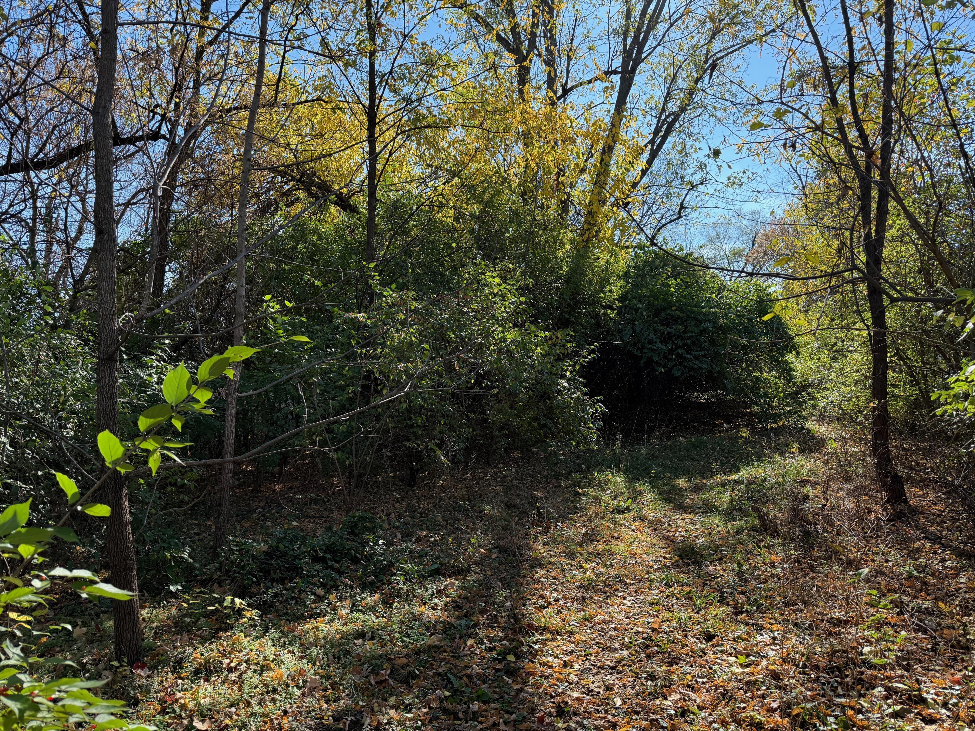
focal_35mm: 24
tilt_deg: +2.8
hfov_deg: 71.6
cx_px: 488
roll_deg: +1.3
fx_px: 676
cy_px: 366
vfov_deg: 56.8
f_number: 1.78
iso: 100
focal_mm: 6.76
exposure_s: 1/1553
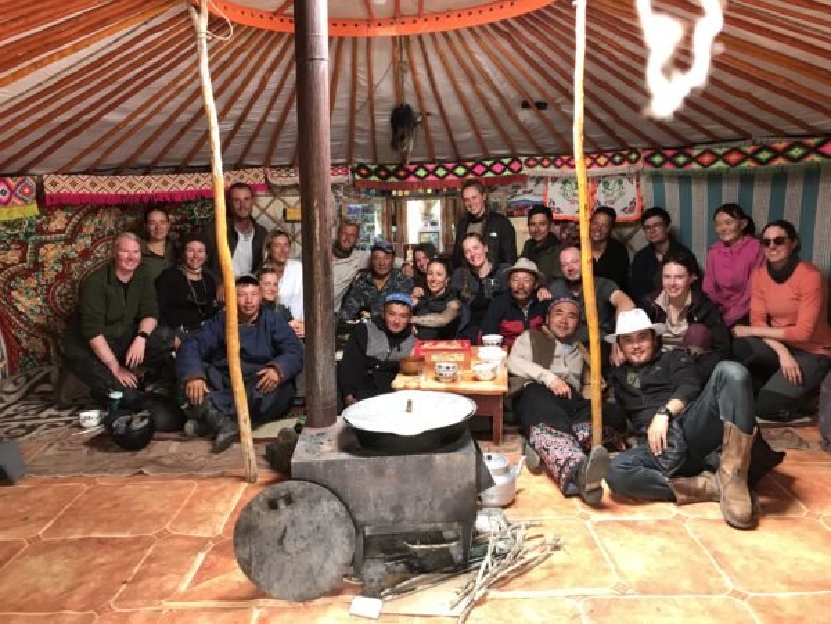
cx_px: 416
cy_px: 312
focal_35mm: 28
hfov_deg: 63.4
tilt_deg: -11.5
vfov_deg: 49.7
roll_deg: +1.1
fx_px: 672
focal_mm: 3.99
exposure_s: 1/20
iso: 32
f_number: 1.8
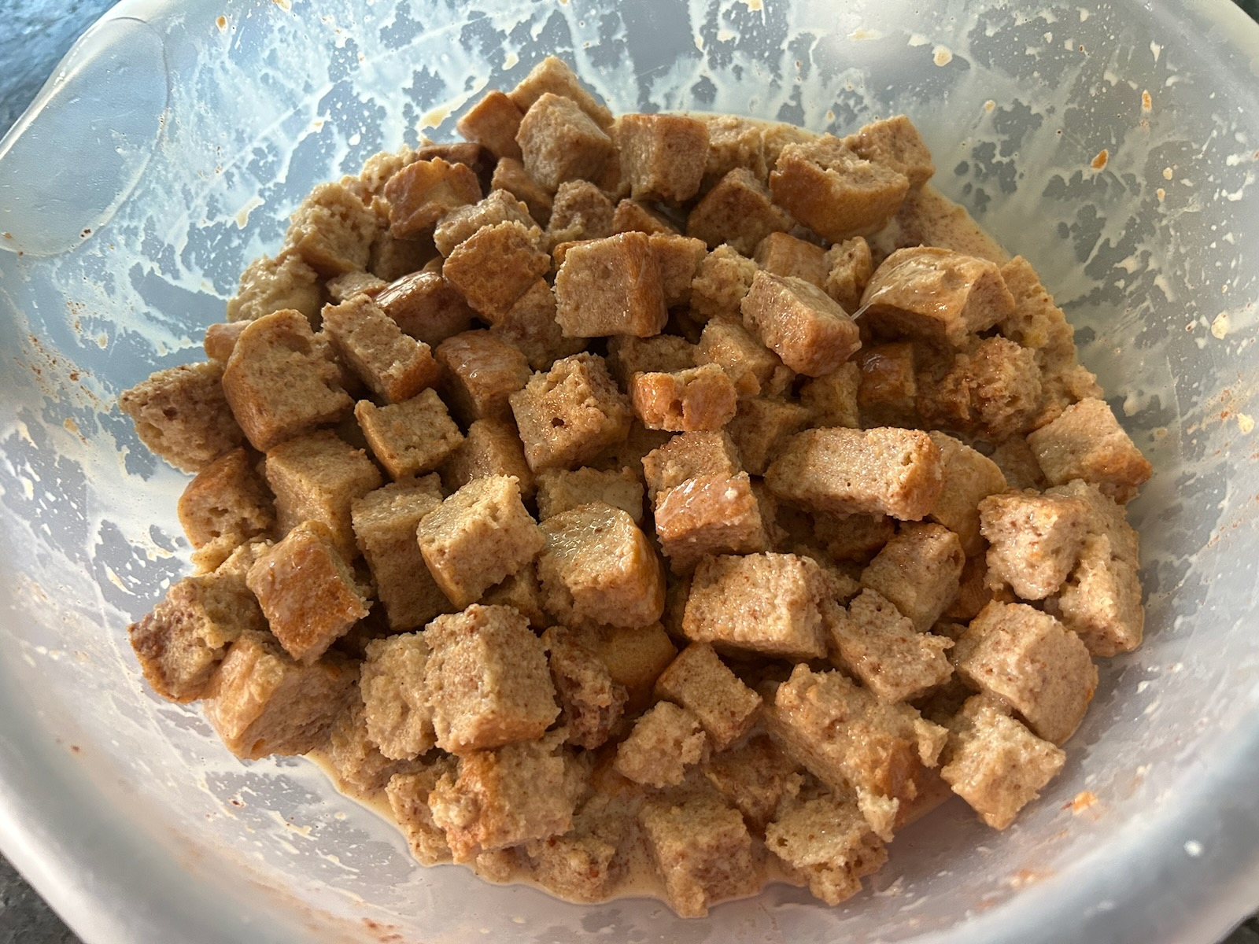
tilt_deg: -62.2
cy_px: 472
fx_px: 946
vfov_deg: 53.1
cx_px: 630
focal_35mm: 26
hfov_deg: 67.3
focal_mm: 5.7
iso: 320
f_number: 1.5
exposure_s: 1/60
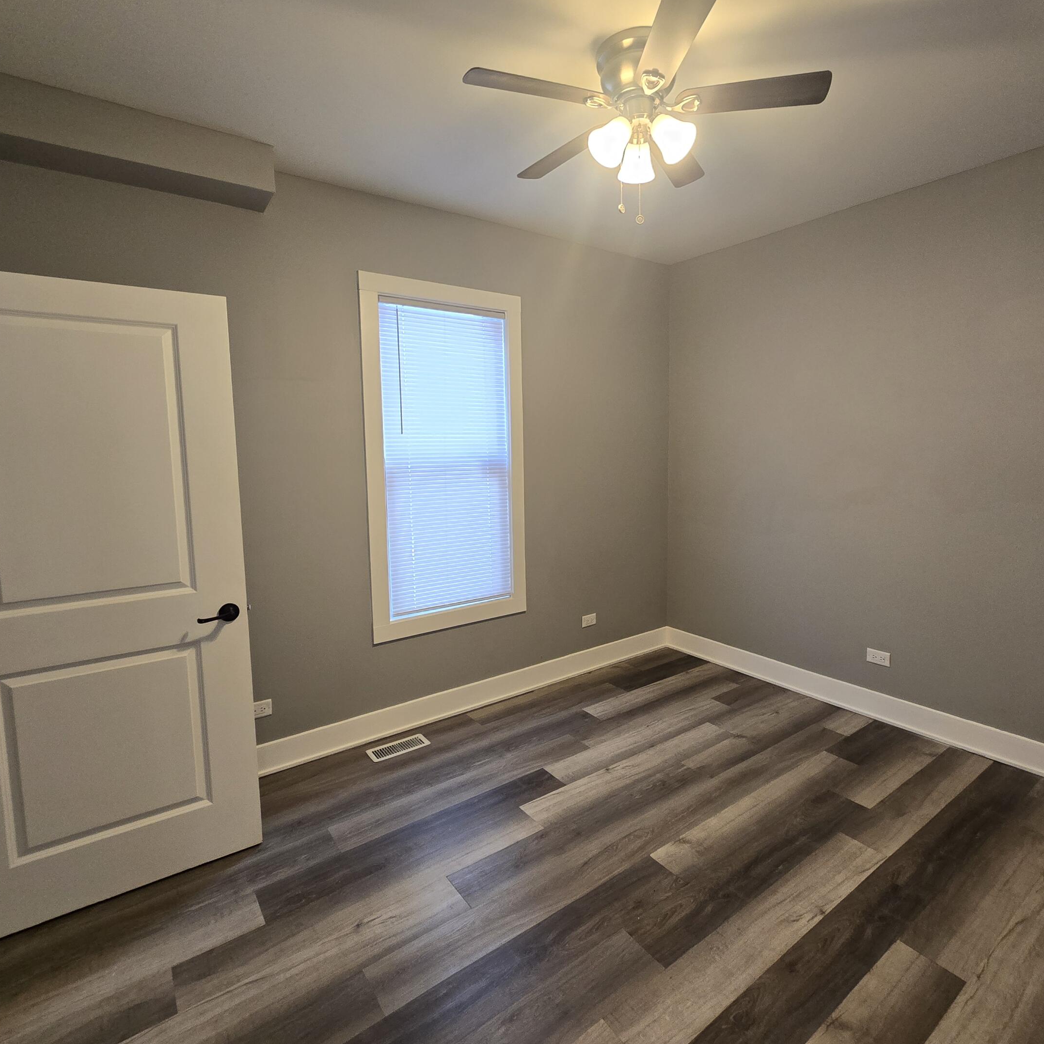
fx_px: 546
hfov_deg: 87.3
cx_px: 557
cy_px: 503
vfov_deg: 87.4
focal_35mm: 16
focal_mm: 2.2
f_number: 2.2
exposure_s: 1/60
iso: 200
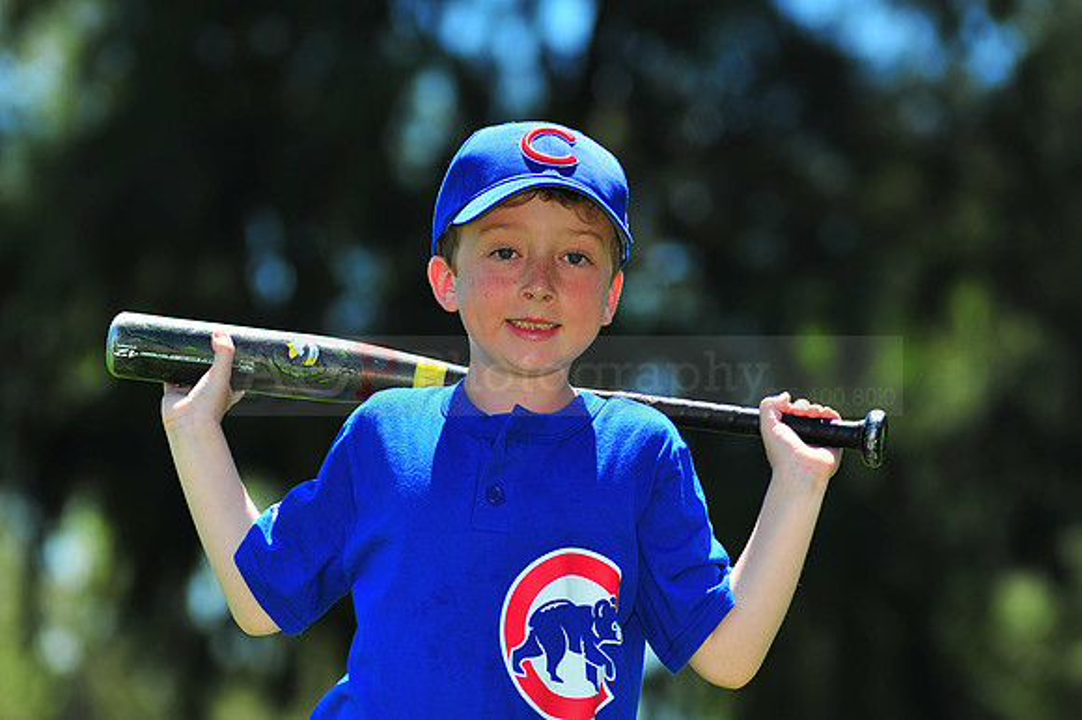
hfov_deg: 11.4
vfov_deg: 7.6
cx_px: 541
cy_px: 360
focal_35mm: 180
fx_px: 5407
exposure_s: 1/1000
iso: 200
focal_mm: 180
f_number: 5
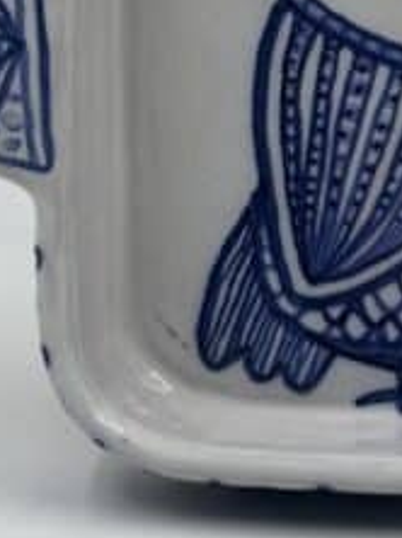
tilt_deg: -16.5
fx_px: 2684
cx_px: 482
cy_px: -27
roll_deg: -1.6
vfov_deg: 11.3
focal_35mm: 173
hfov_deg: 8.5
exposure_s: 1/612
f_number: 1.78
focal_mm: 6.86
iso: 64
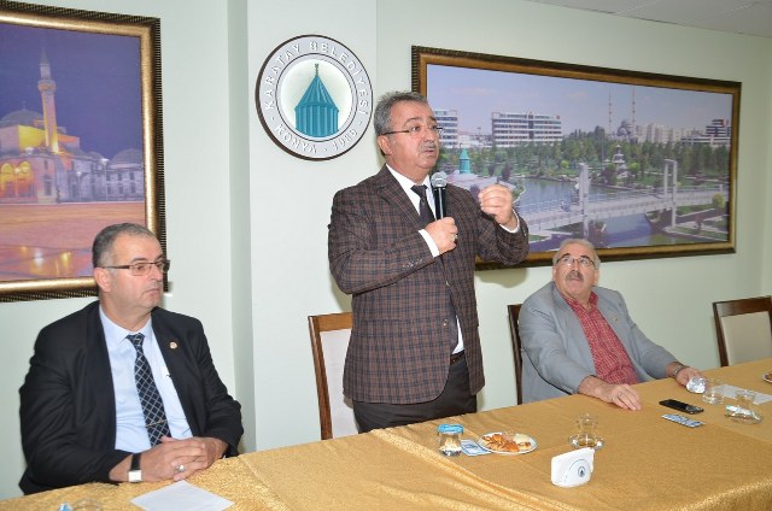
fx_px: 706
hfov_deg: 57.3
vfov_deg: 39.8
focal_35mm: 33
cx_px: 386
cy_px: 256
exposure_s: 1/60
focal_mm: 22
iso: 200
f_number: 5
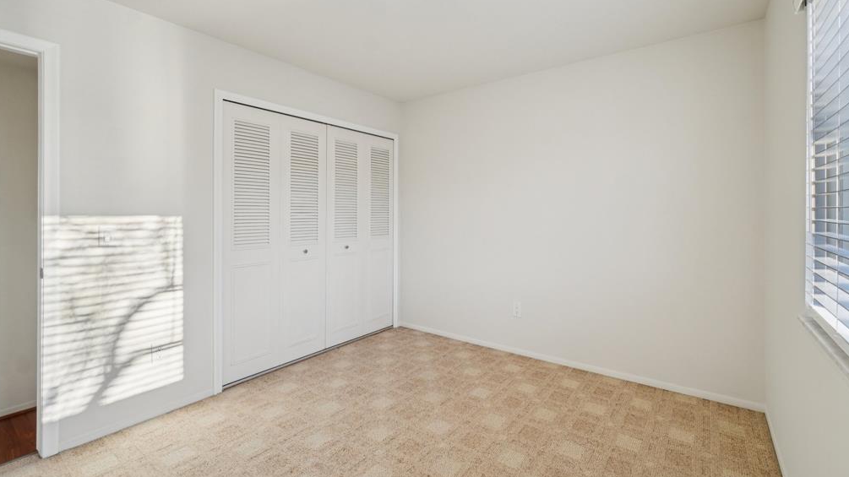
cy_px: 215
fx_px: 360
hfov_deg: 99.4
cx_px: 427
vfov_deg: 66.9
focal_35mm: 16
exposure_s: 1/30
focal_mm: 10
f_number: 8
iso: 160
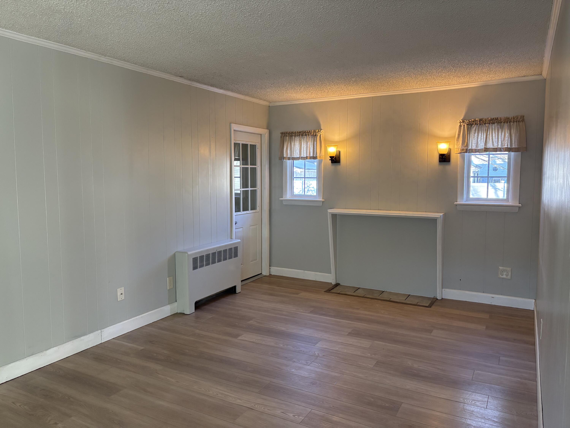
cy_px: 214
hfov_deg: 67.3
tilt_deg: -4.8
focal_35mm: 26
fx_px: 428
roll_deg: +0.6
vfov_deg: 53.1
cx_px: 285
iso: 250
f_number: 1.6
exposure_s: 1/120
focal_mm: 5.96
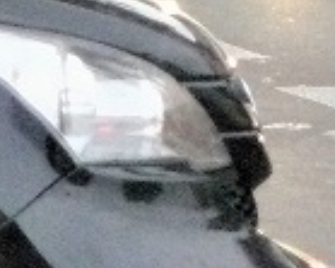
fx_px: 9383
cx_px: 263
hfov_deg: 2.0
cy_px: -133
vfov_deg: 1.6
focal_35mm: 947
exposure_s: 1/125
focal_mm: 29.1
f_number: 3.3
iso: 500
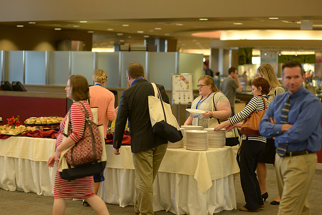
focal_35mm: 85
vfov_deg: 16.1
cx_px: 161
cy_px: 108
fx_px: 760
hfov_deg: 23.9
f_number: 2.2
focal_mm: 85
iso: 640
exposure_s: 1/125
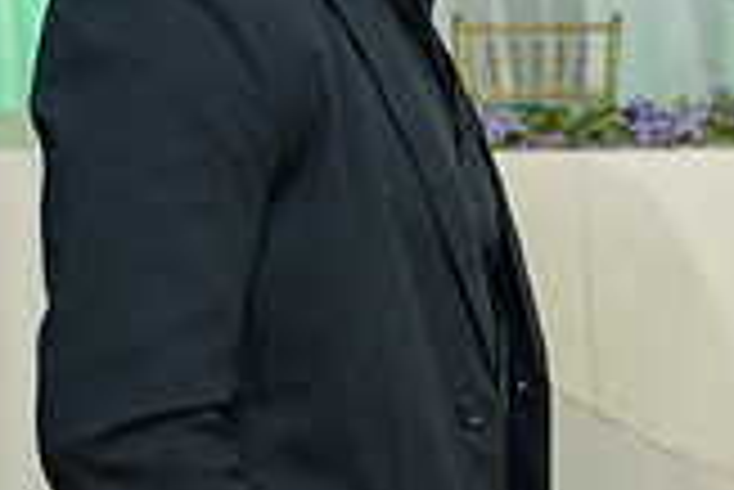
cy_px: 173
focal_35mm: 152
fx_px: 3102
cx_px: 788
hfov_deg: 13.3
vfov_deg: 9.0
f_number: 2.8
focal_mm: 42.8
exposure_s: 1/250
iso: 1600
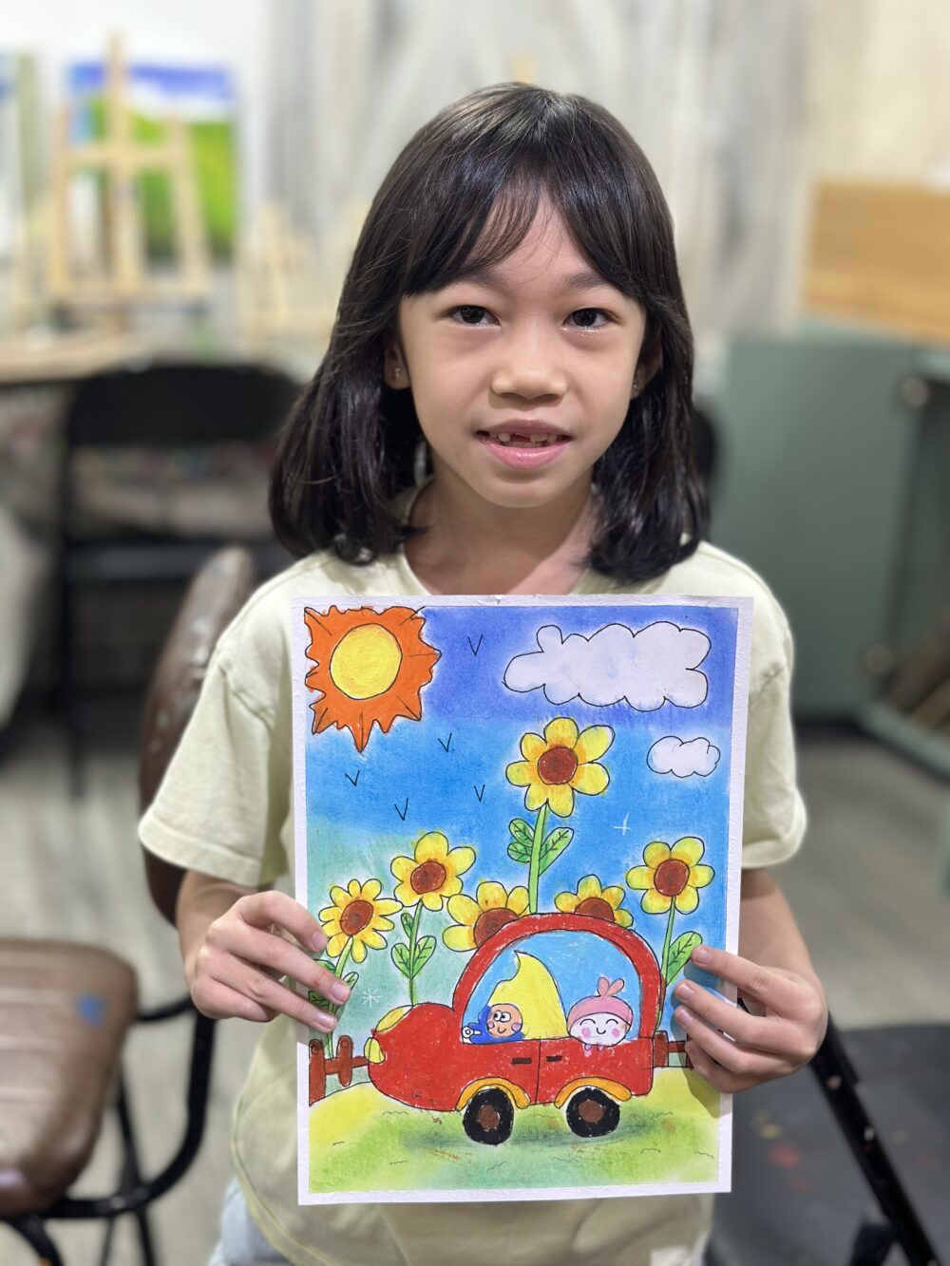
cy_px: 633
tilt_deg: -16.4
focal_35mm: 48
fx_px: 1756
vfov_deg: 39.7
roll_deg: -3.0
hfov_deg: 30.3
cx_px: 475
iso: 160
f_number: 1.78
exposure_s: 1/100
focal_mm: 6.86
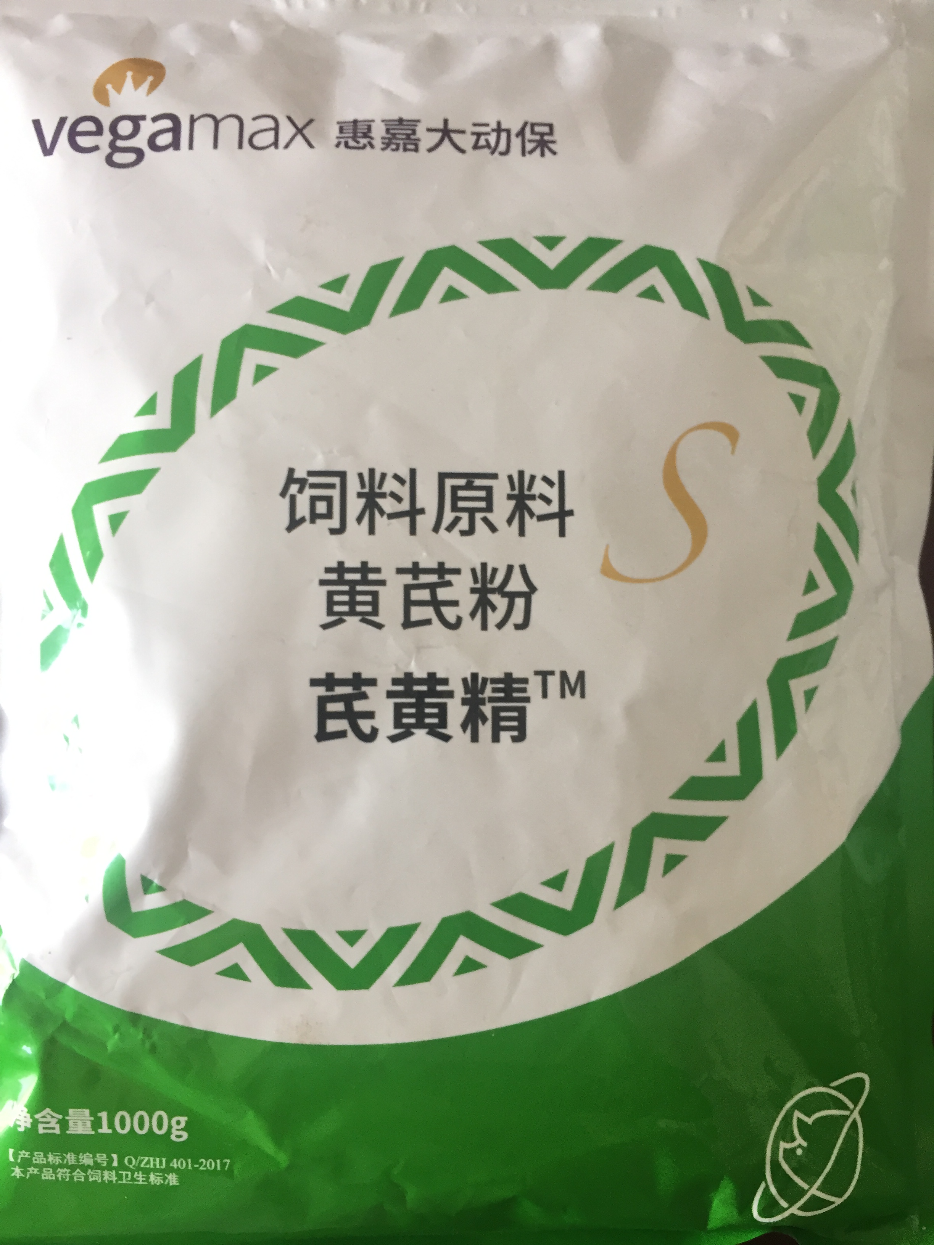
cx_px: 467
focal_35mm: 29
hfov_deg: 48.2
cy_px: 622
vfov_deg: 61.7
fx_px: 1043
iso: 40
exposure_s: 1/33
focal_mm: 4.15
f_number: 2.2
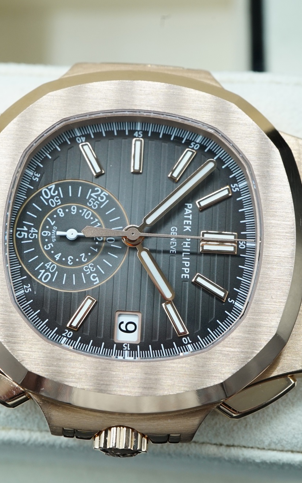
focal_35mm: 77
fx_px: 1014
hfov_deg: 16.9
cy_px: 242
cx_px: 129
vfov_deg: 26.8
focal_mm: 50
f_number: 9
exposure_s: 1/80
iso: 1000
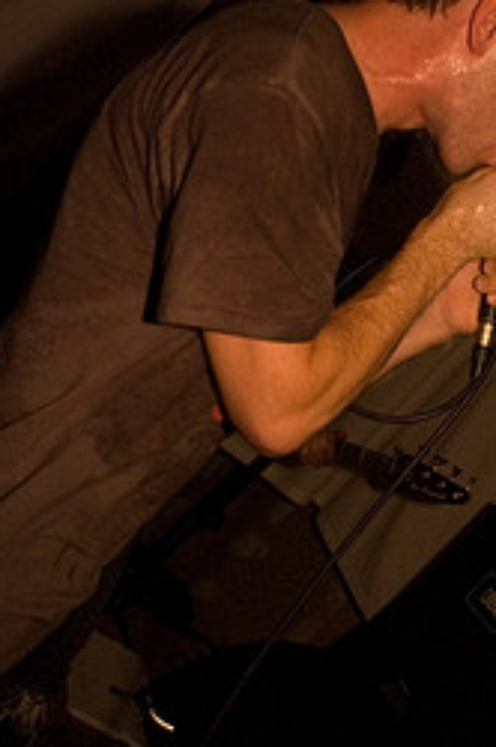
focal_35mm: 54
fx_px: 1119
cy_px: 302
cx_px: 336
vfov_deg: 36.8
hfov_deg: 24.8
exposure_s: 1/30
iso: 1600
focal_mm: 20
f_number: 2.8
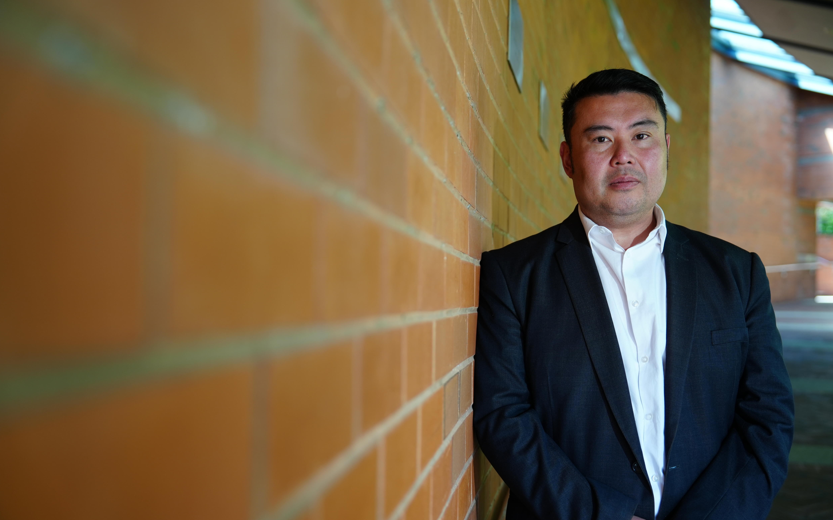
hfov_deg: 45.3
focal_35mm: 44
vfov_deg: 29.2
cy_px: 263
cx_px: 417
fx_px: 999
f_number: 2.8
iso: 200
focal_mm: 43
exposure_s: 1/100
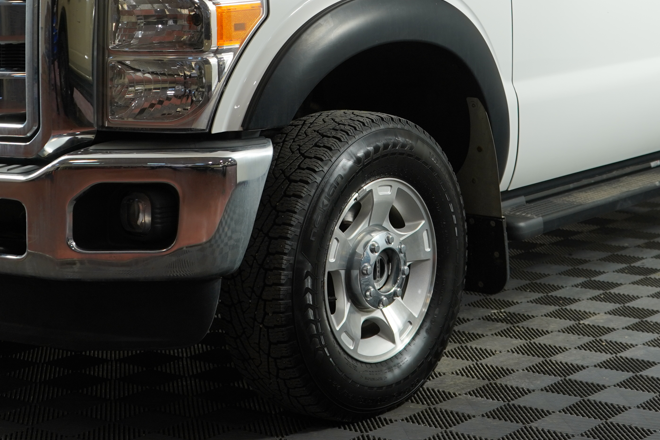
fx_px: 1650
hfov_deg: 22.6
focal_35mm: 90
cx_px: 371
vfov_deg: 14.9
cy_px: -15
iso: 320
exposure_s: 1/160
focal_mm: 42
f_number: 4.5
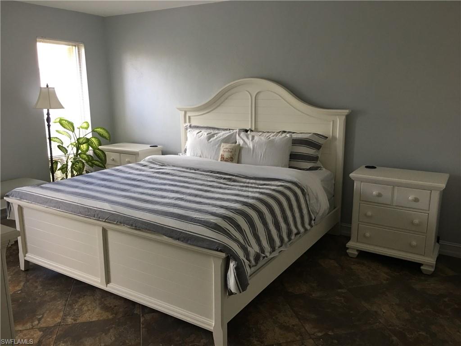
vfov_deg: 48.2
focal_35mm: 29
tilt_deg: -11.8
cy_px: 173
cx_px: 230
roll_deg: -0.3
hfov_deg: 61.7
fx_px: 386
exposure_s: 1/15
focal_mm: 4.15
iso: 64
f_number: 2.2
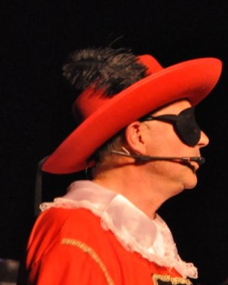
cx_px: 194
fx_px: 6346
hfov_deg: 2.1
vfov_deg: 2.6
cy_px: 177
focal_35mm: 753
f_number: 6.3
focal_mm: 200
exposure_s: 1/50
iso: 3200
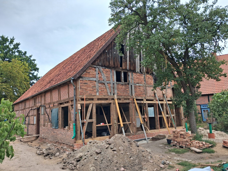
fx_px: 178
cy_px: 86
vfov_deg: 51.4
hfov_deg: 65.3
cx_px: 114
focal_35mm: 27
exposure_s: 1/229
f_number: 1.8
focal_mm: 4
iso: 25
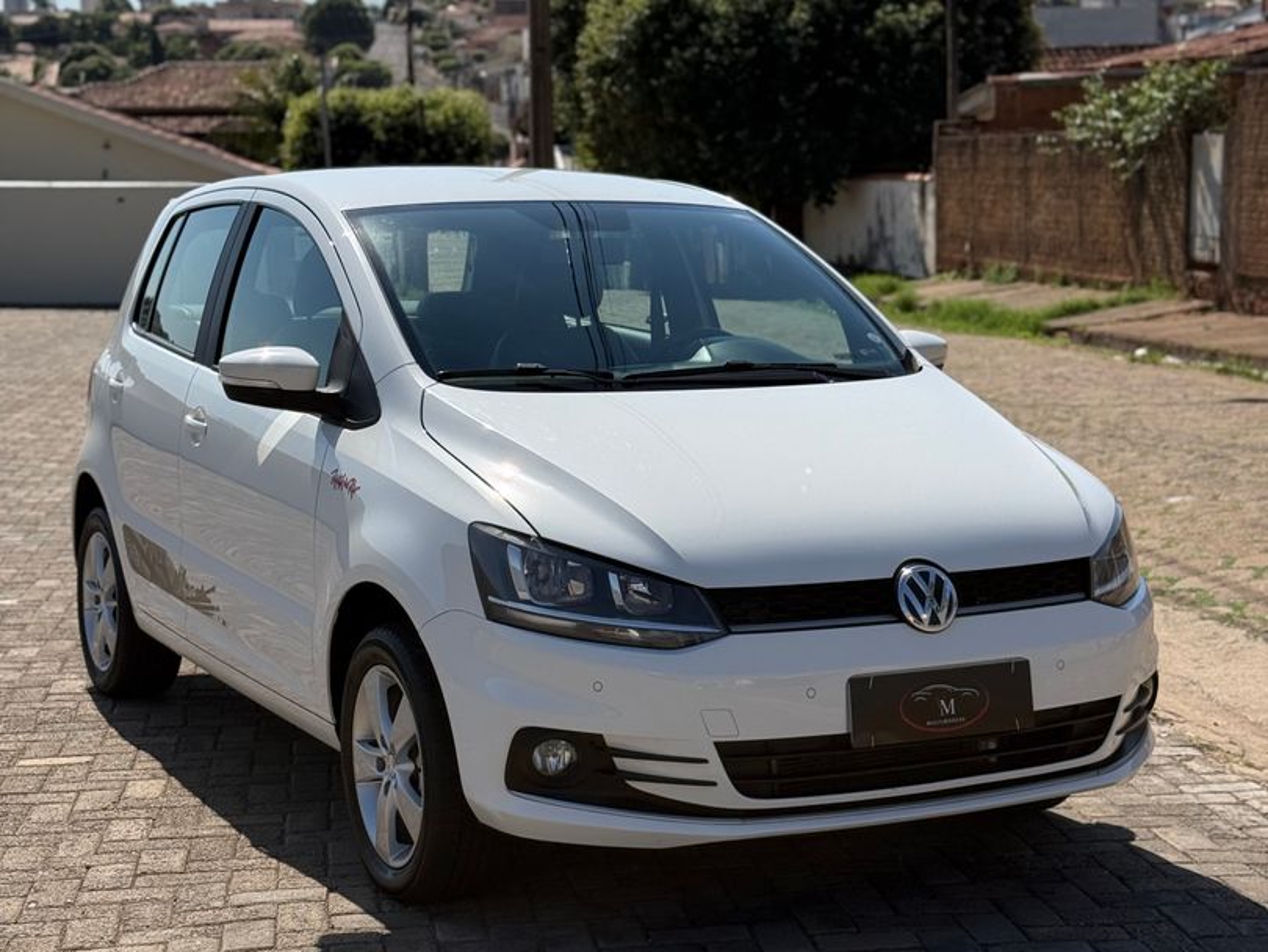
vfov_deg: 30.3
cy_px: 476
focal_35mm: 48
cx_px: 634
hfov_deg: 39.6
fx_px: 1759
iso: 64
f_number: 1.78
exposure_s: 1/7874
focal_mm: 6.76
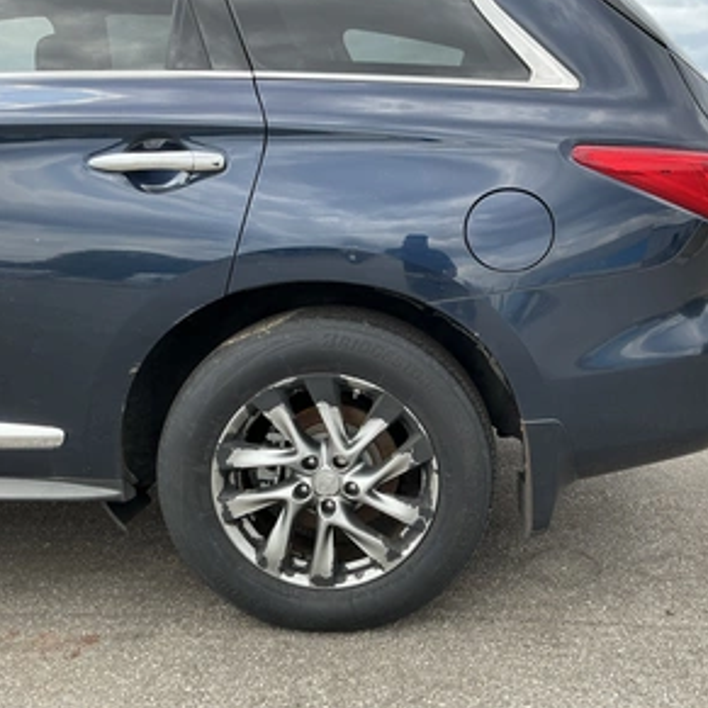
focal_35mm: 34
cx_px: 482
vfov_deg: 48.4
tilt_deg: -11.9
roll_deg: -0.6
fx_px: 787
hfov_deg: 47.5
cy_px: 350
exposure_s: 1/432
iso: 25
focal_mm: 3
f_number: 1.8
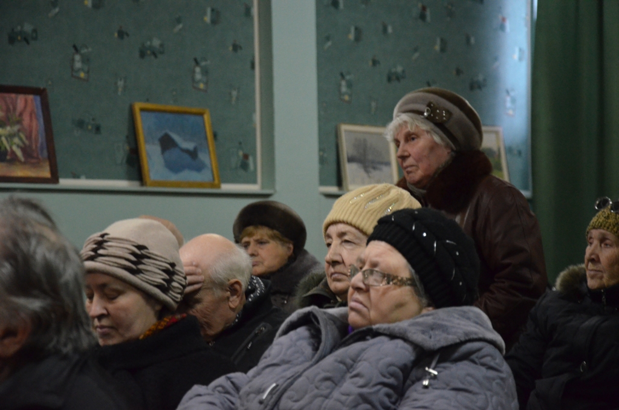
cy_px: 205
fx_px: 2188
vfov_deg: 10.7
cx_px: 310
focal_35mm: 128
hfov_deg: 16.1
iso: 3200
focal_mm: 85
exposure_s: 1/30
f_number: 5.6
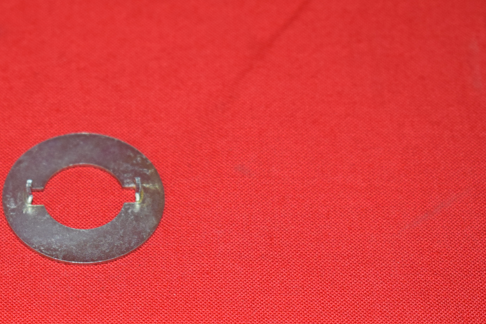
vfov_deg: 10.2
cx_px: 100
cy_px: 227
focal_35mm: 135
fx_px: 1820
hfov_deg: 15.1
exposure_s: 1/125
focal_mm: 55
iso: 1250
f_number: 5.6
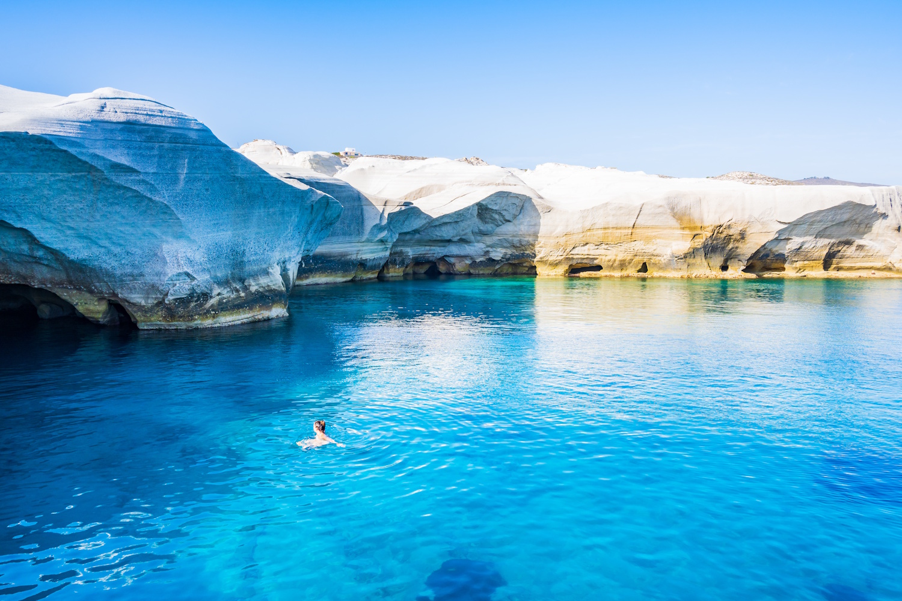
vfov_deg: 53.1
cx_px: 451
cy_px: 300
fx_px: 601
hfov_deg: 73.7
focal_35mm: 24
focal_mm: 16
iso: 100
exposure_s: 1/160
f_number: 8
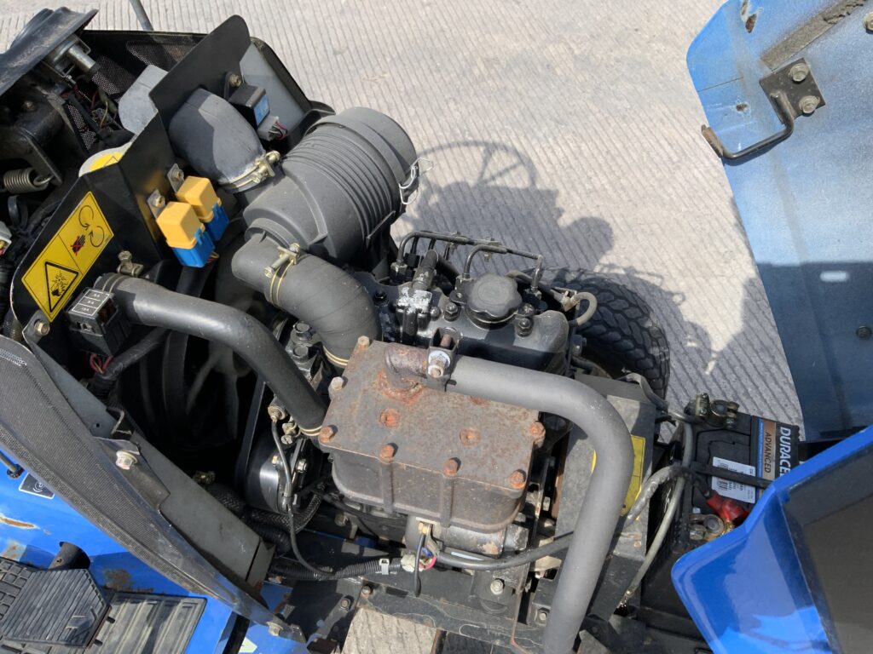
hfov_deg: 61.7
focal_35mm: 29
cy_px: 327
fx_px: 731
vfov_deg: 48.2
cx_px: 436
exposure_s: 1/666
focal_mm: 3
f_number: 1.8
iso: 16
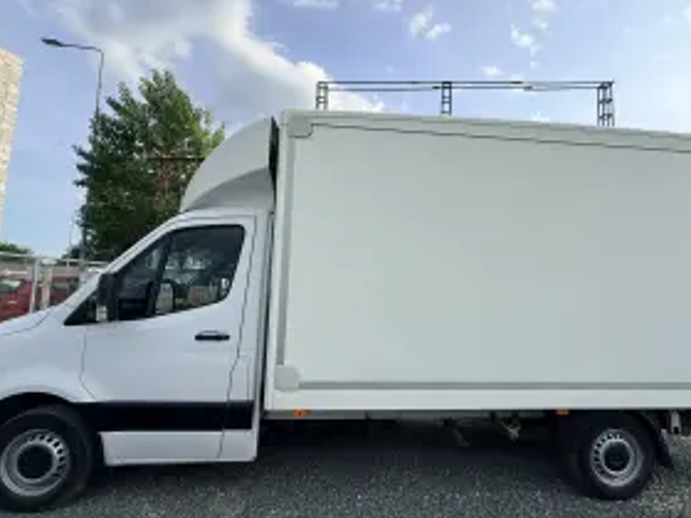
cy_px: 257
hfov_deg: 87.2
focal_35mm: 18
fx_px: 359
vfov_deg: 71.6
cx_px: 392
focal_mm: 2.22
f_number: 2.2
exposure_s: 1/2092
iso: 50
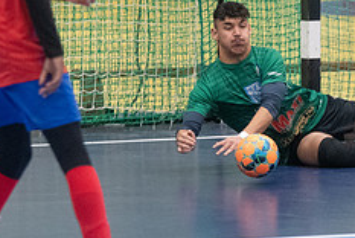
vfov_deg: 2.9
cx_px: 297
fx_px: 4631
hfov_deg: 4.4
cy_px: 158
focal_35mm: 469
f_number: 3.5
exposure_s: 1/500
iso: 7200
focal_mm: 122
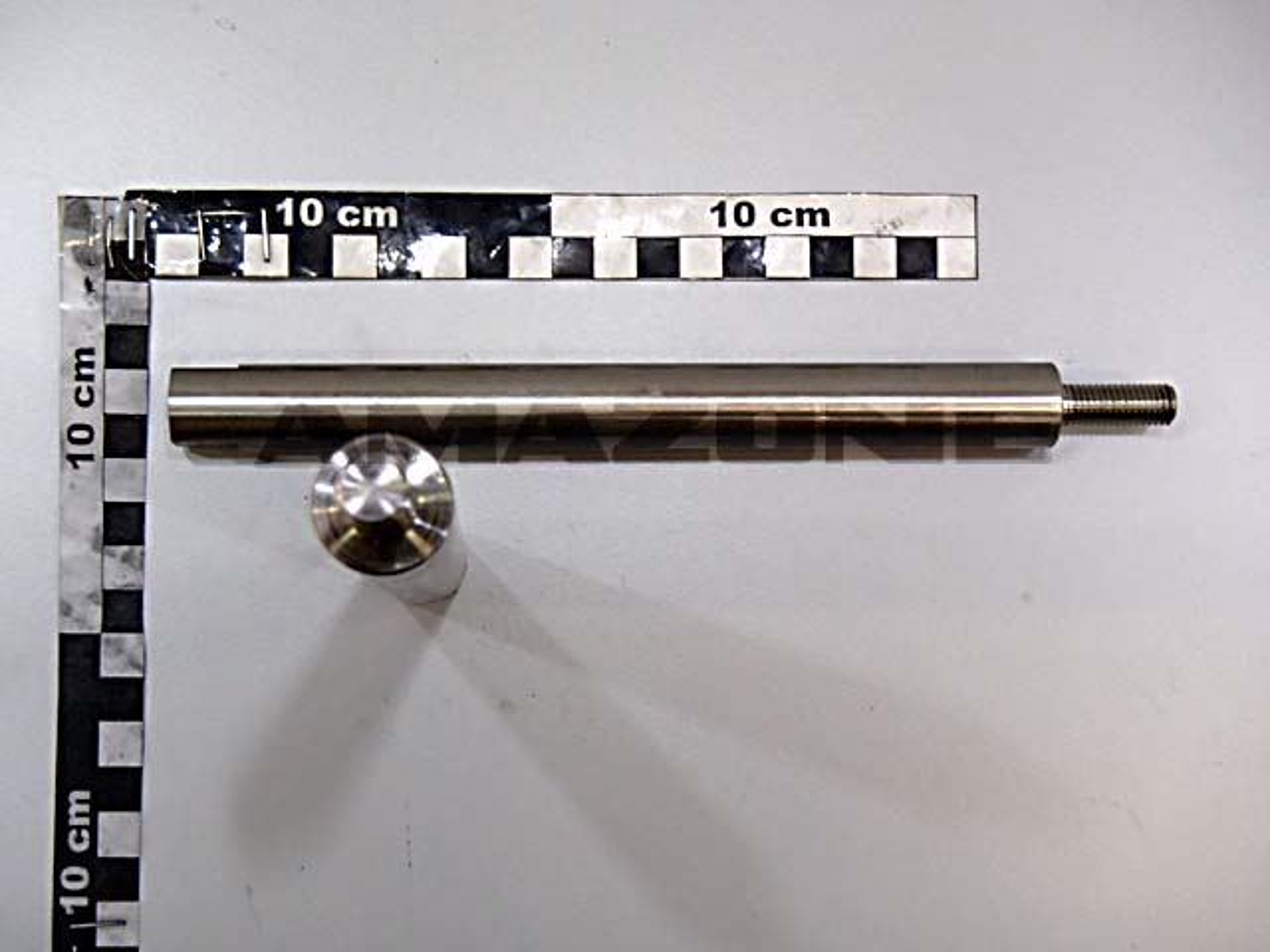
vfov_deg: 26.1
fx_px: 2055
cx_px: 635
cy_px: 476
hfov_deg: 34.3
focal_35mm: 56
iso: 640
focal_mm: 10
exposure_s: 1/50
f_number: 5.1
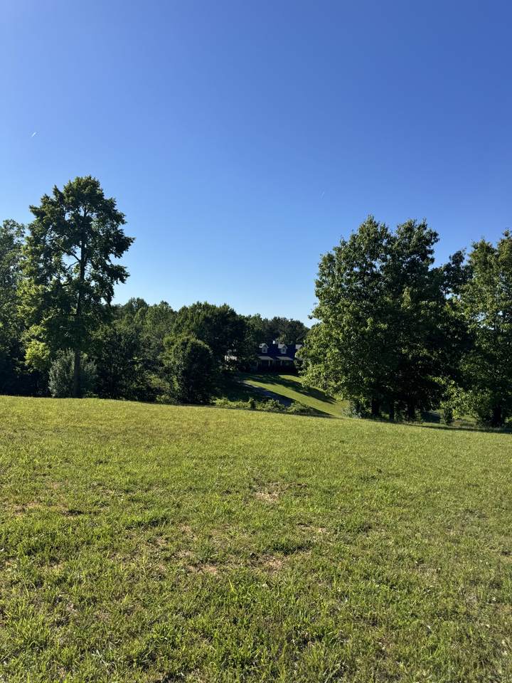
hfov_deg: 56.8
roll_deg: -2.5
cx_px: 256
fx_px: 473
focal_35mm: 24
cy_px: 342
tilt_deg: +1.8
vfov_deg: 71.6
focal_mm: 6.76
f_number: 1.78
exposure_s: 1/5814
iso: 80
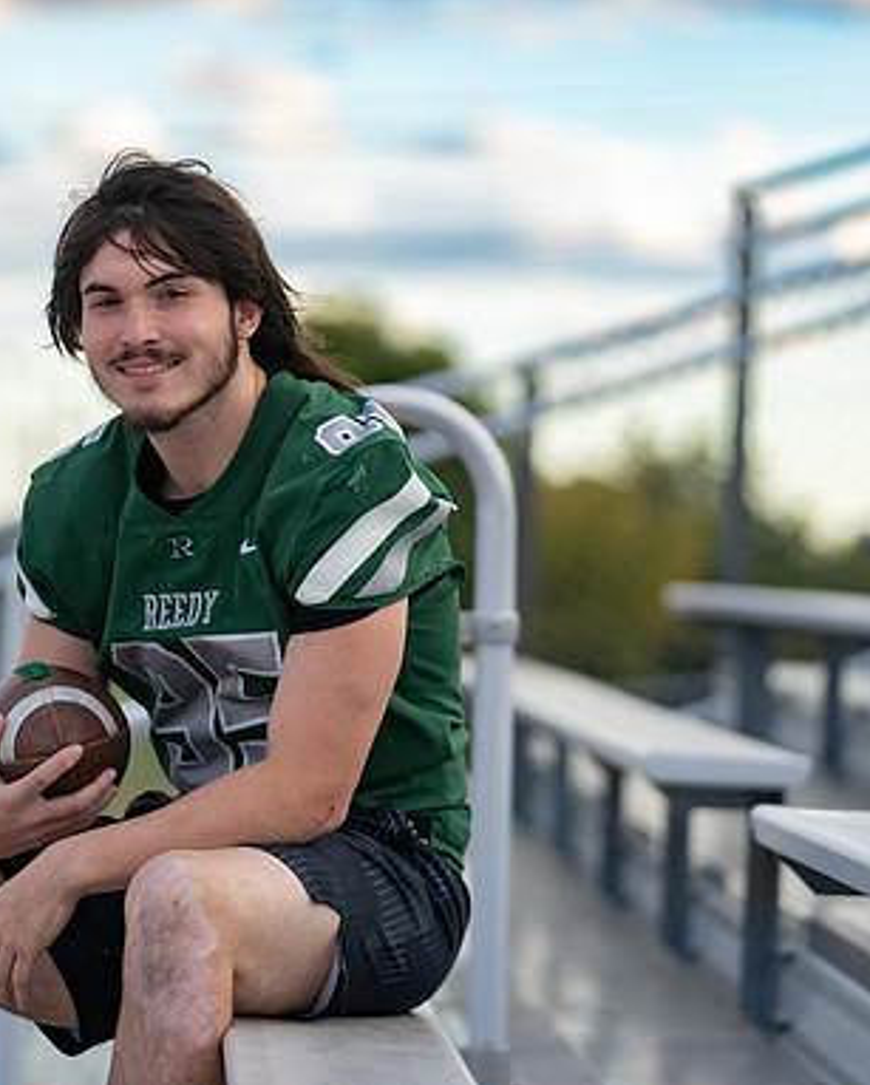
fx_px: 6494
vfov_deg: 9.6
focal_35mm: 202
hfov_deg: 7.7
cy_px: 542
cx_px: 244
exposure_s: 1/400
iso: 100
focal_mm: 135
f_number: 2.8
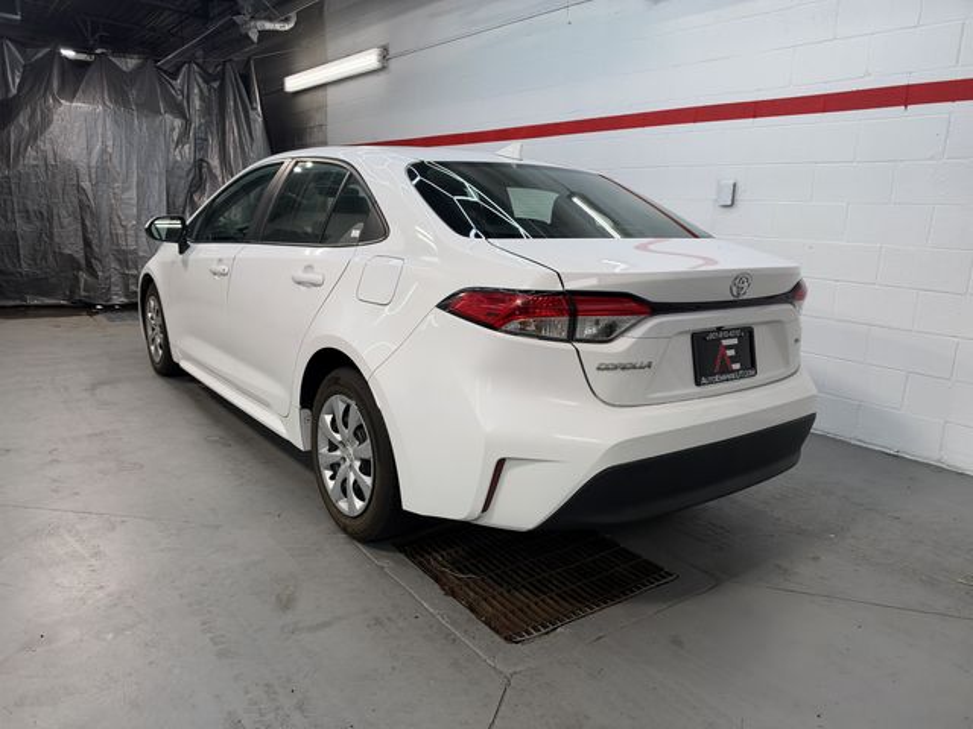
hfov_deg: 71.6
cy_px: 364
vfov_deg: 56.8
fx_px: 675
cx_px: 486
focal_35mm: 24
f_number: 1.8
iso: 64
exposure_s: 1/293
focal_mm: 6.93
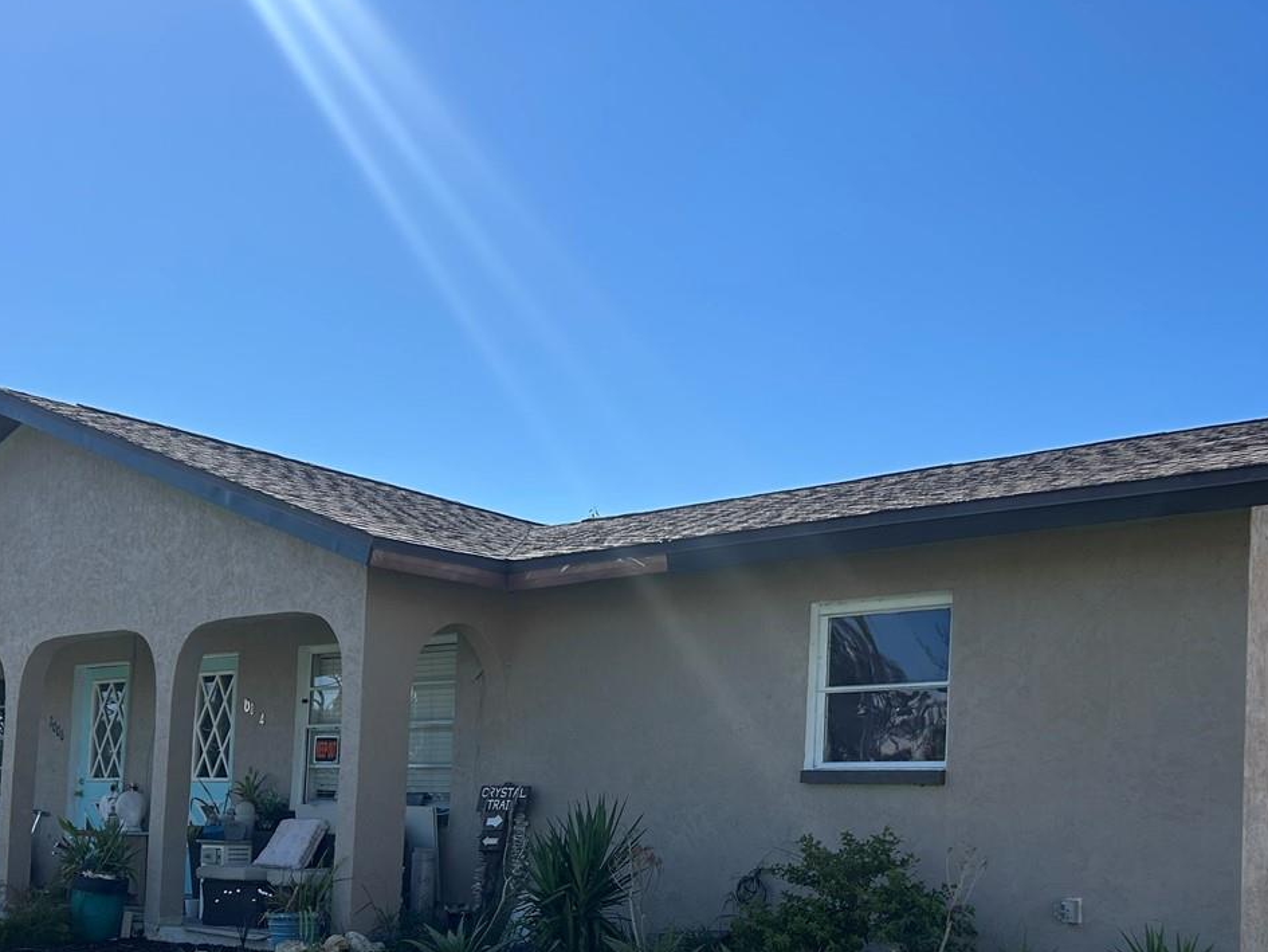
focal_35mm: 44
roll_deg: -2.5
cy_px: 772
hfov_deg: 42.9
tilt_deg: +3.1
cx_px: 653
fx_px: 1612
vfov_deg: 31.9
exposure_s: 1/4115
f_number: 1.5
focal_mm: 5.7
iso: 50
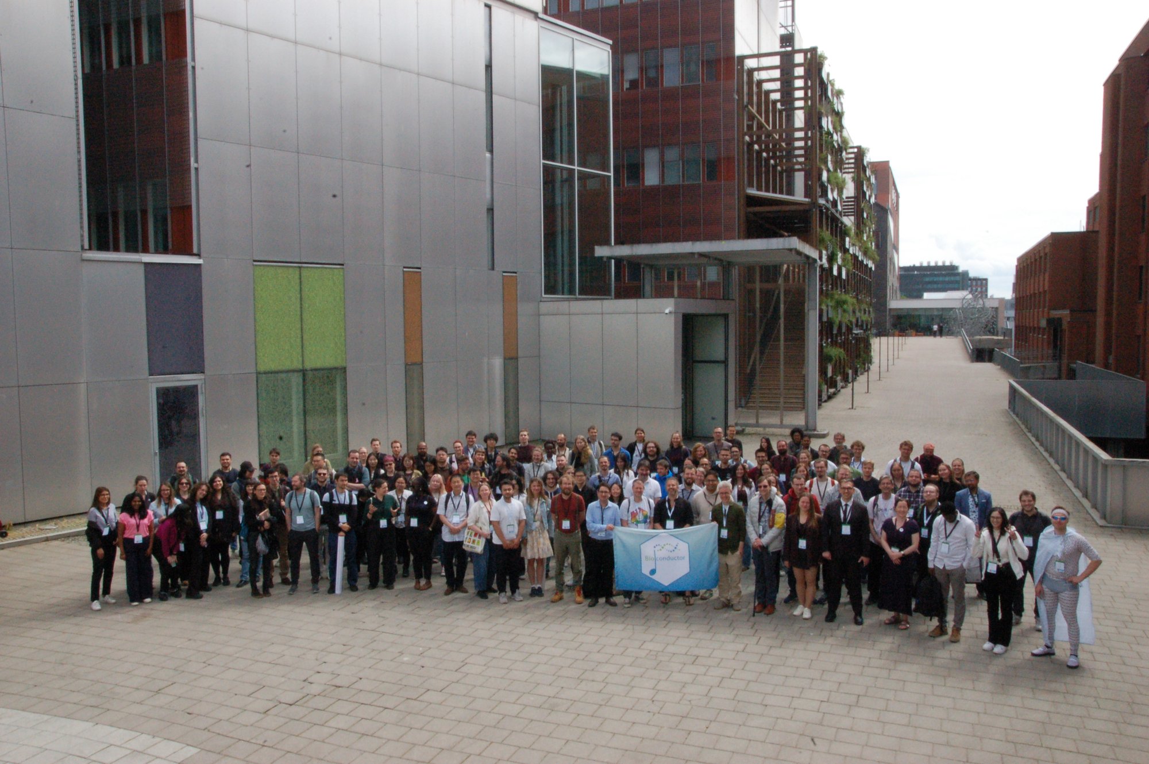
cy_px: 382
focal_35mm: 28
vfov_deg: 45.6
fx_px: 909
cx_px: 574
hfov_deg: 64.6
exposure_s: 1/125
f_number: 32
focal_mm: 19
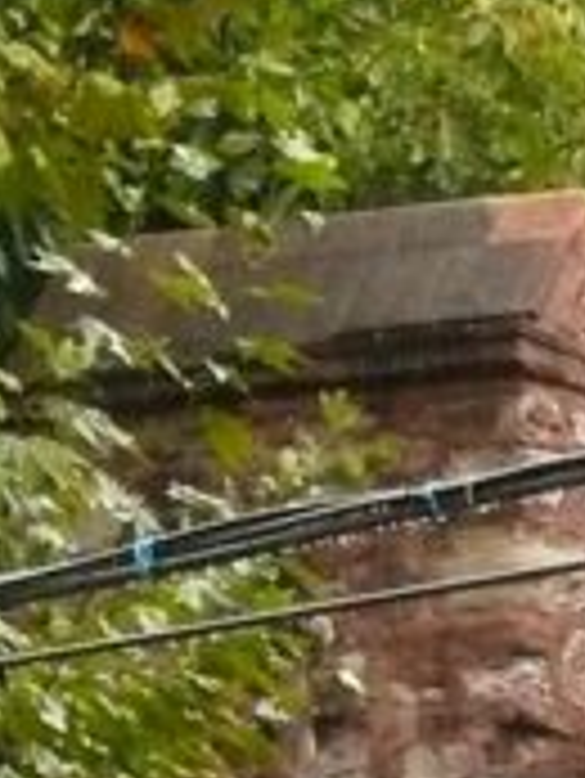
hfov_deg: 2.8
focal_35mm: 521
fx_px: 11725
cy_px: 1880
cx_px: 1260
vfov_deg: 3.7
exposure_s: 1/40
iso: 400
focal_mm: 18.5
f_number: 4.5
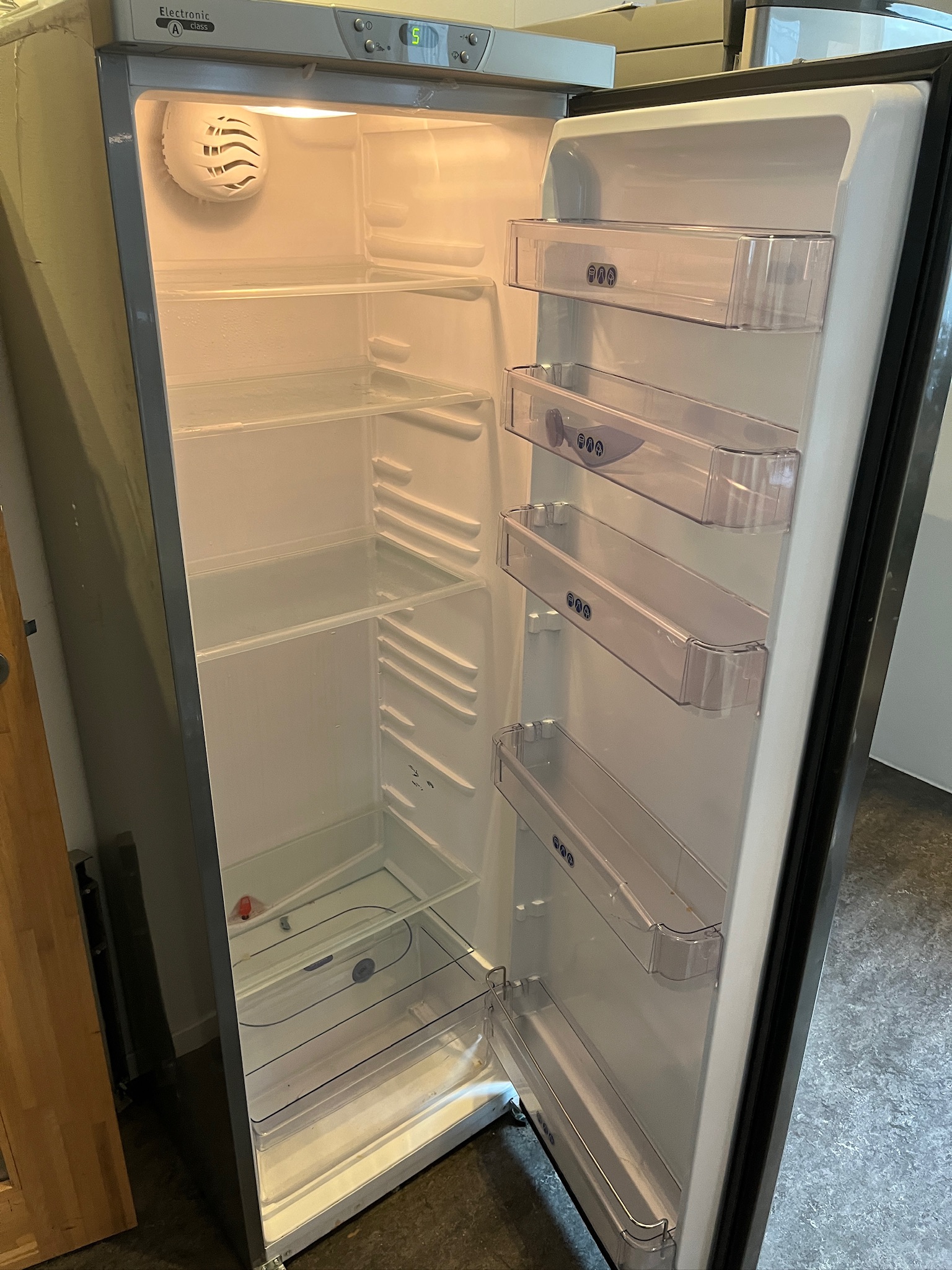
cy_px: 635
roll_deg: +0.4
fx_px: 953
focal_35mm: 26
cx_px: 476
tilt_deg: -22.4
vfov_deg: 67.3
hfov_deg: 53.1
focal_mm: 5.1
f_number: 1.6
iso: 200
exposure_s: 1/50
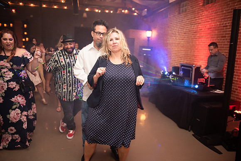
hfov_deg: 63.6
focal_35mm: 29
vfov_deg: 45.0
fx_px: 194
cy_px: 80
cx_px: 120
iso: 2500
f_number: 2.8
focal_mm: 29
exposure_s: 1/125
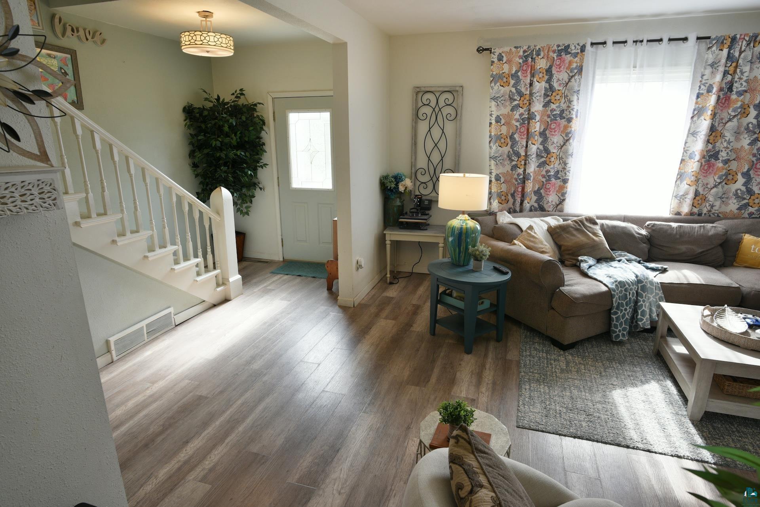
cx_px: 380
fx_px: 422
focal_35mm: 20
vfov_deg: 62.0
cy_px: 254
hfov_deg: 84.0
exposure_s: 1/125
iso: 1000
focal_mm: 20
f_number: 6.3
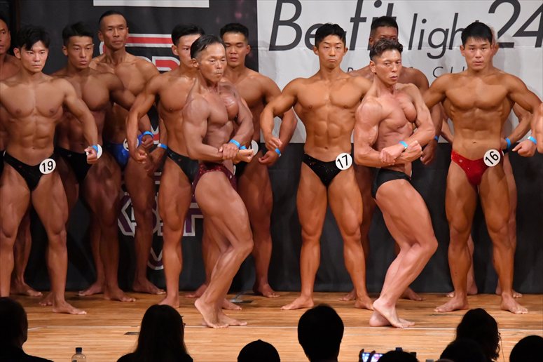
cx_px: 272
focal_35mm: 270
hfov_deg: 7.6
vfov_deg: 5.1
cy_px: 181
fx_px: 4071
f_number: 5.6
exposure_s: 1/400
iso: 9000
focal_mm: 180
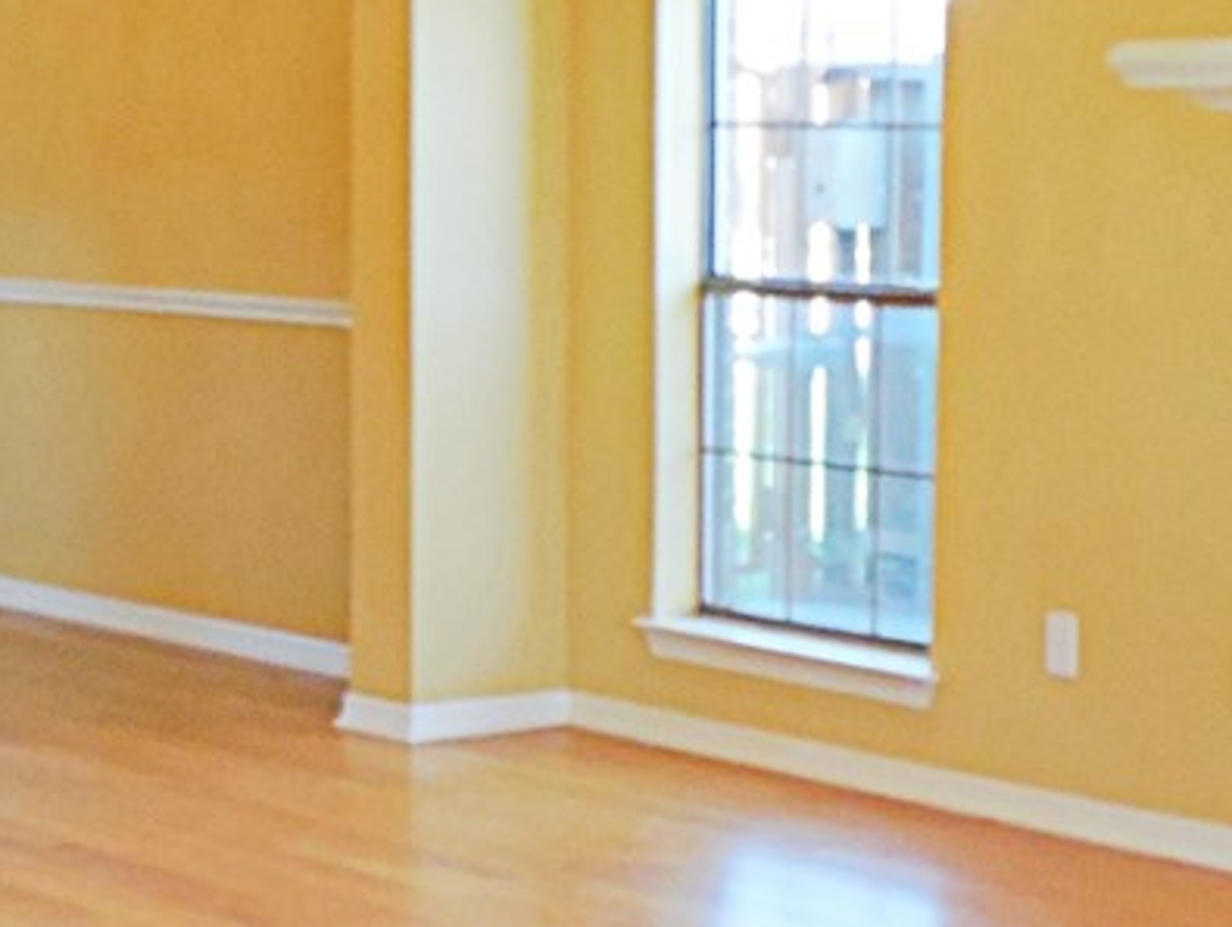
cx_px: 87
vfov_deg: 14.7
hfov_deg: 19.0
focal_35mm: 101
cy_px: 368
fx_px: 3598
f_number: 3.8
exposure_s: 1/30
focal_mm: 7
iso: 320
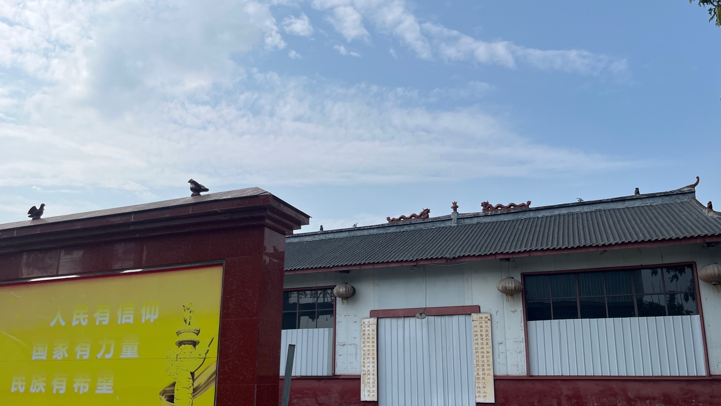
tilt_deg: +13.5
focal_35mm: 29
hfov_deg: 66.1
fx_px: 554
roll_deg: -0.9
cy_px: 251
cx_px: 358
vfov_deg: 39.9
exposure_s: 1/5319
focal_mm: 5.1
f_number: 1.6
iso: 50
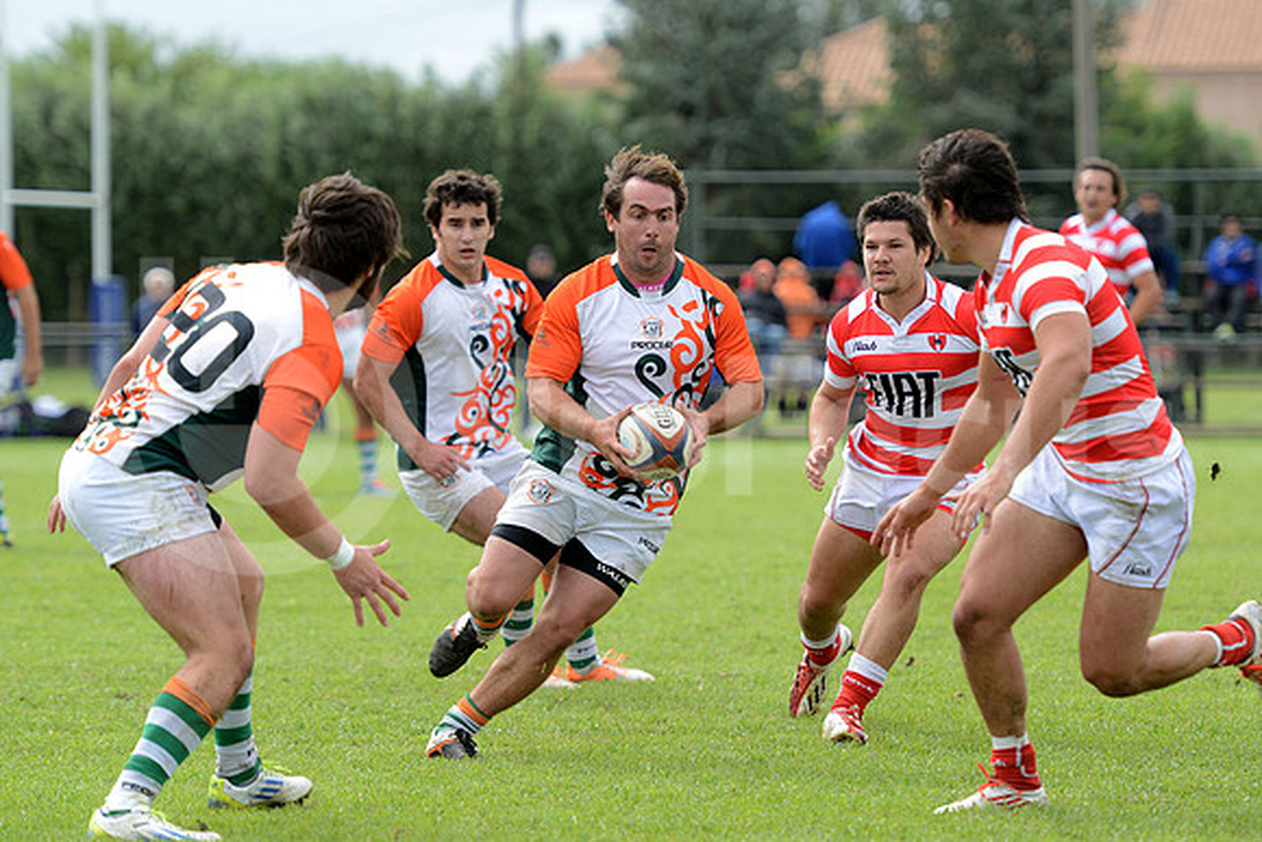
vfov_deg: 5.7
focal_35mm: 240
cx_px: 631
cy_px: 421
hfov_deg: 8.6
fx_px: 8415
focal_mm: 240
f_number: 4
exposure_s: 1/1000
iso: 500
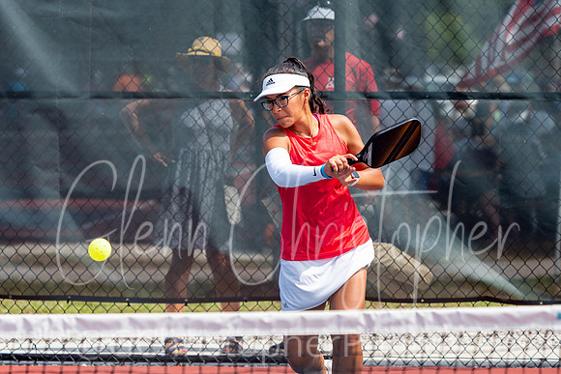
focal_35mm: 228
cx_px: 281
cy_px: 172
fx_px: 3560
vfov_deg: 6.0
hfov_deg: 9.0
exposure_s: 1/1600
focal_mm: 106
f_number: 3.5
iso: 200
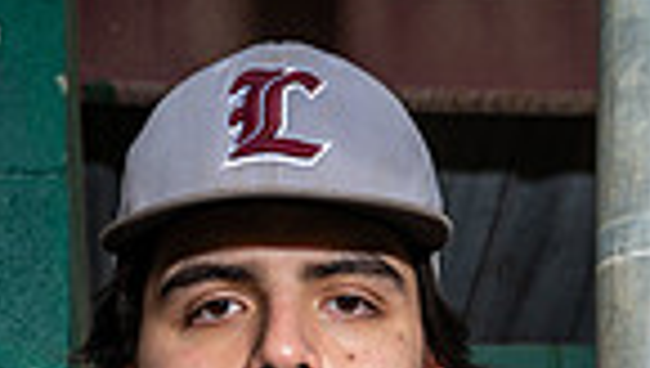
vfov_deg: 8.3
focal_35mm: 130
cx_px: 269
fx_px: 2243
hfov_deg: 16.5
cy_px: 987
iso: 100
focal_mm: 40
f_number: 6.3
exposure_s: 1/125
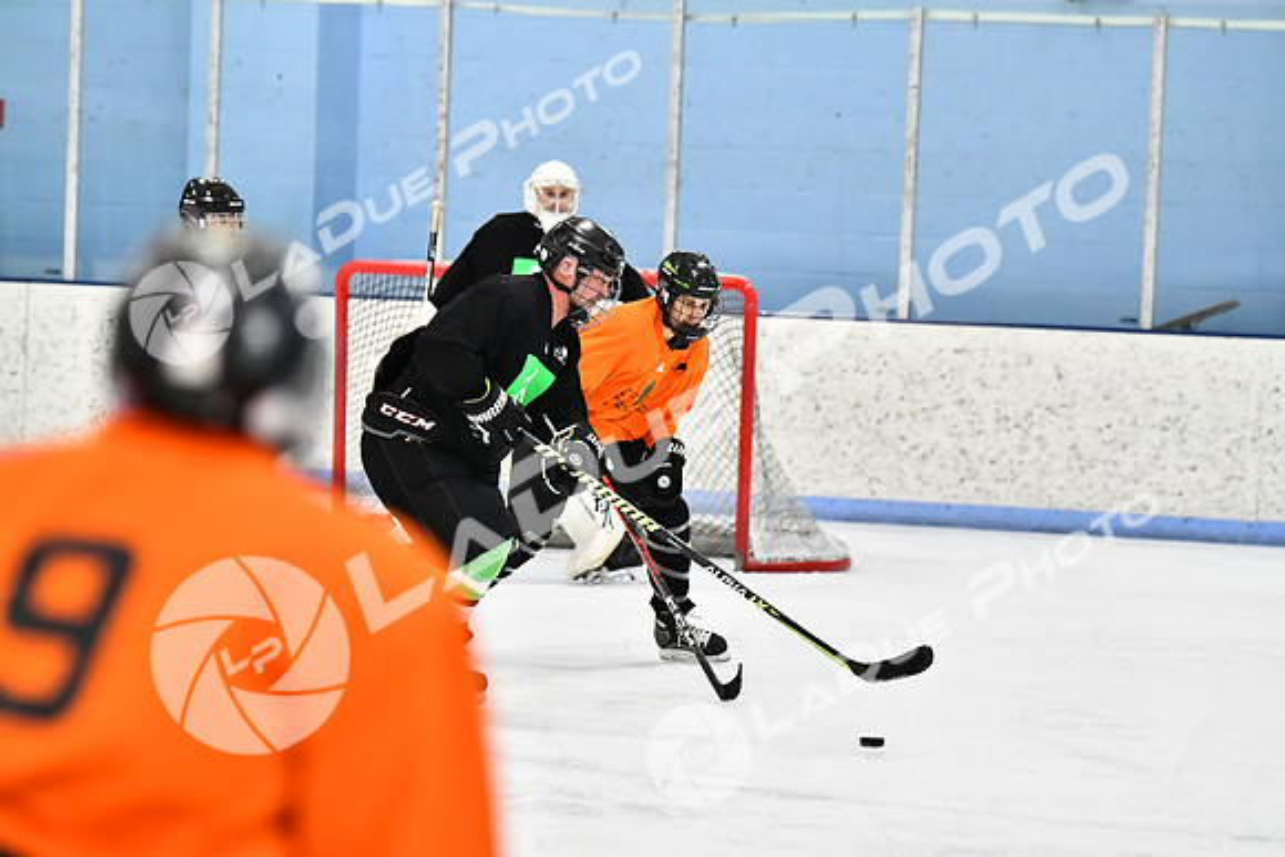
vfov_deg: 7.0
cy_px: 428
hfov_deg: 10.5
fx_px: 6962
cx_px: 642
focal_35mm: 195
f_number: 2.8
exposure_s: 1/1250
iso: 6400
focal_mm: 130
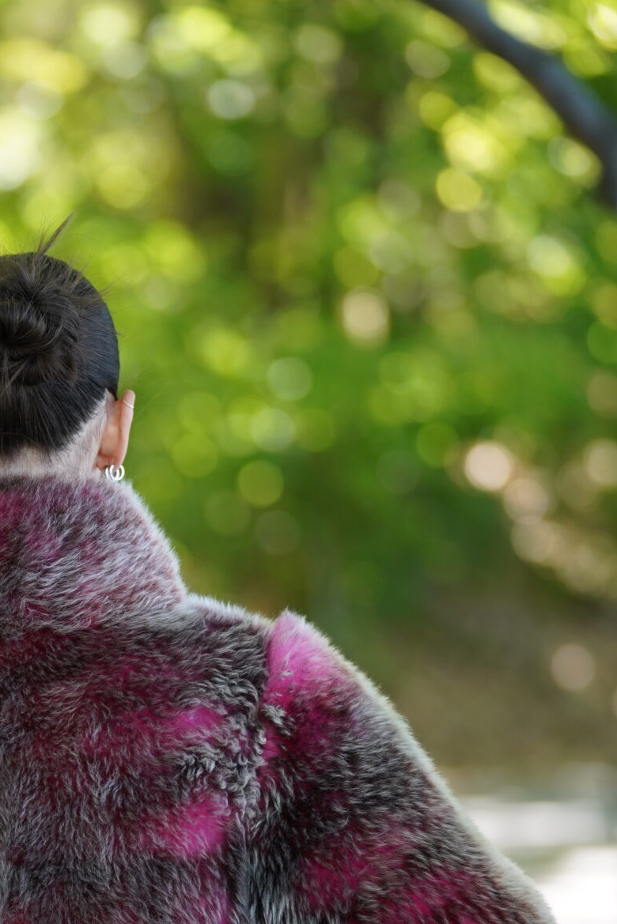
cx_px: -4
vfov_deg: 8.4
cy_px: 810
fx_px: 6243
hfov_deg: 5.6
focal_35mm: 243
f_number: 2.8
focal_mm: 111
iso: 500
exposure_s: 1/320
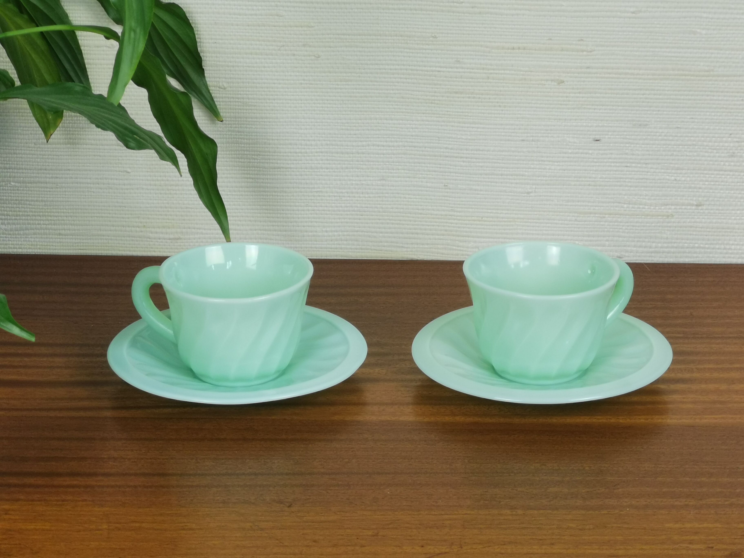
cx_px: 372
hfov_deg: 17.7
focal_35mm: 111
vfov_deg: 13.3
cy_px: 279
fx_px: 2386
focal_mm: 7.48
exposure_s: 1/50
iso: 64
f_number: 2.4
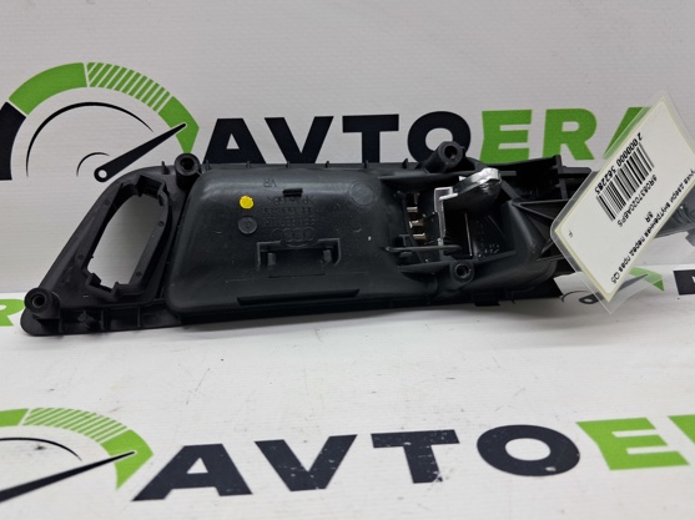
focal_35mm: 31
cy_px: 264
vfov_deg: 45.4
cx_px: 342
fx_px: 622
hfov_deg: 58.4
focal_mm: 4
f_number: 1.8
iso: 50
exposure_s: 1/60
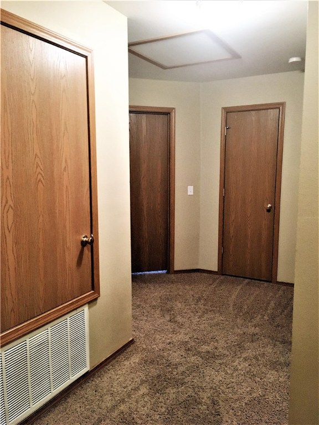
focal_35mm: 29
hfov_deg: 48.2
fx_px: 356
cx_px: 160
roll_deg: -0.2
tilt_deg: -6.9
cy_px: 212
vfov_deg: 61.7
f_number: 2.2
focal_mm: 4.15
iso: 160
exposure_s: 1/30
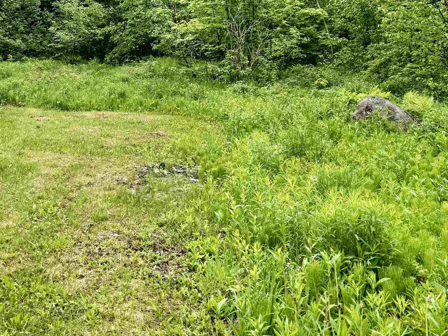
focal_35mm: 44
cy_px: 42
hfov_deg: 40.8
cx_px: 79
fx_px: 570
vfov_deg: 31.5
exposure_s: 1/1869
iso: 80
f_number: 1.78
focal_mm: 6.76
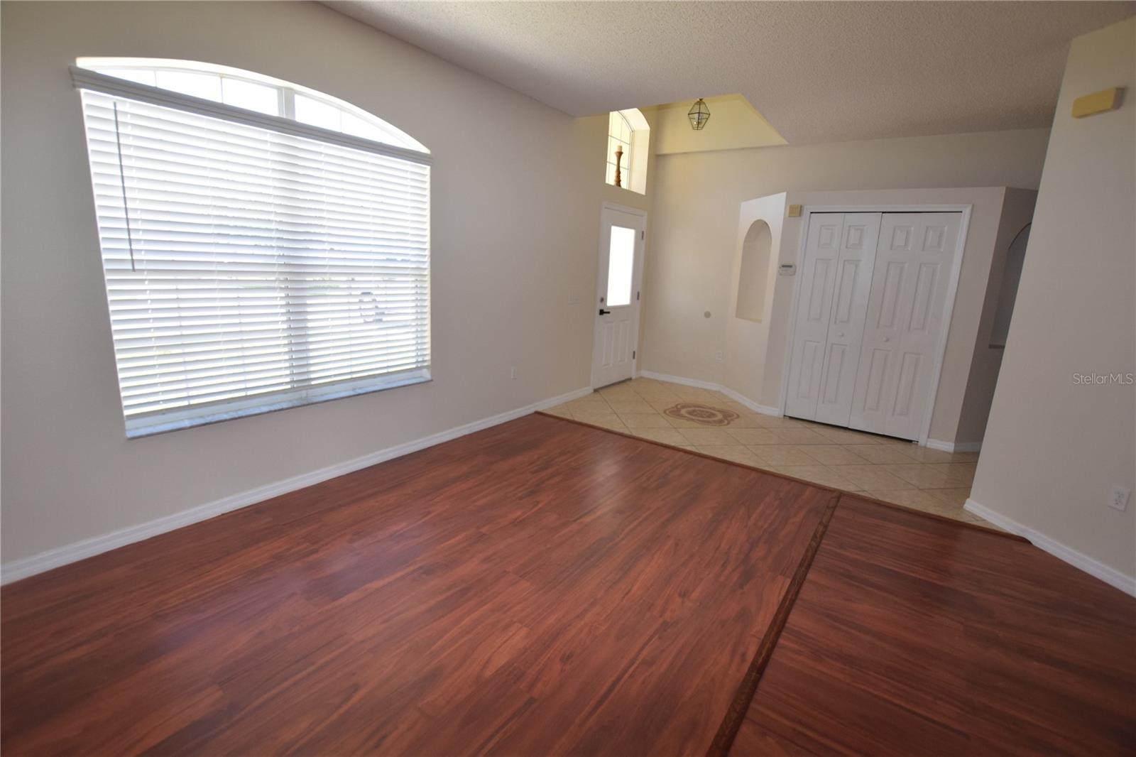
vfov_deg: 77.3
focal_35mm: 15
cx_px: 568
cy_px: 378
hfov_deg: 100.4
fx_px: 473
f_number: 5.6
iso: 720
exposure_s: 1/125
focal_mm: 10
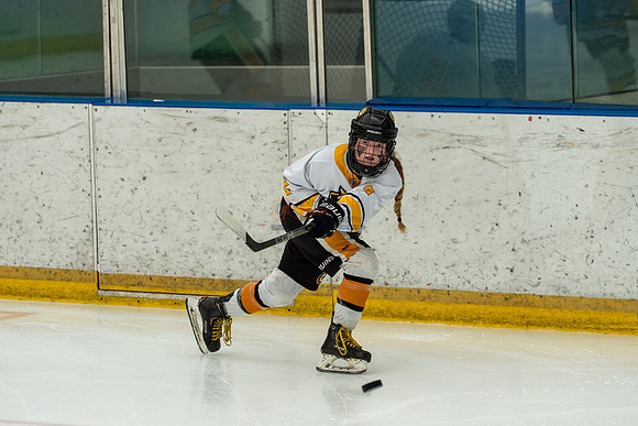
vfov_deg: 6.1
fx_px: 3988
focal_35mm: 225
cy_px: 213
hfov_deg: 9.1
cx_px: 319
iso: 800
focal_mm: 150
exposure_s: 1/1600
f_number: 3.5
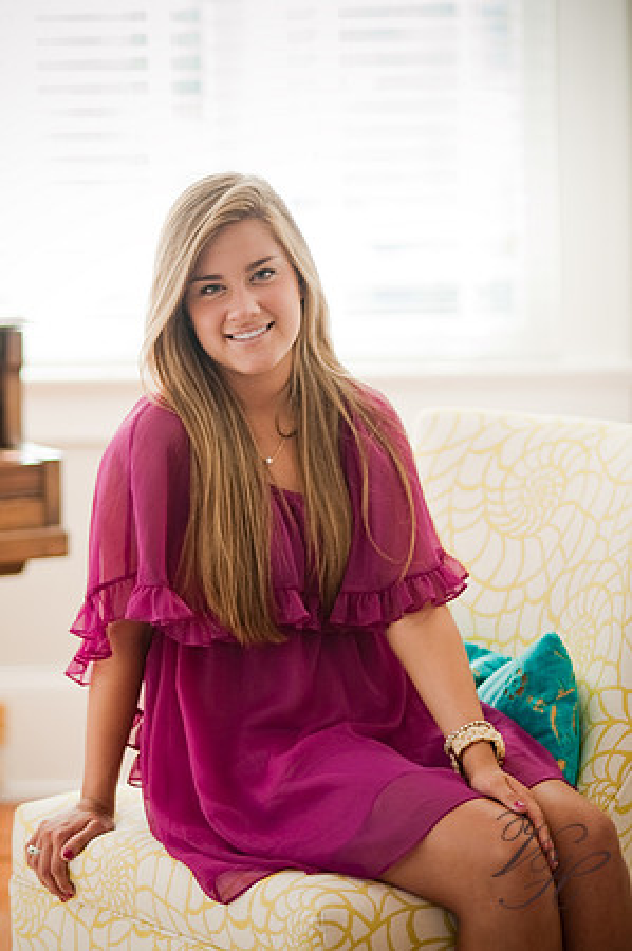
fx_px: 2243
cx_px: 316
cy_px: 476
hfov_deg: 16.0
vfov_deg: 23.9
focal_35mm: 85
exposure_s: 1/100
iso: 250
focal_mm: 85
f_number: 1.8
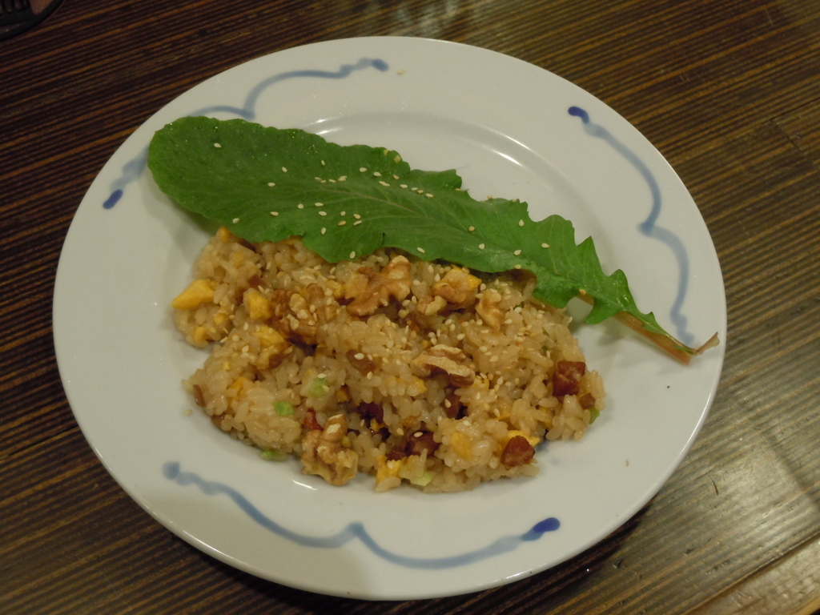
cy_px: 308
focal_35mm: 45
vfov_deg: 32.2
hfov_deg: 42.1
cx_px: 410
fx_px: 1066
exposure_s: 1/10
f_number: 4.6
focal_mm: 8.1
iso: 400
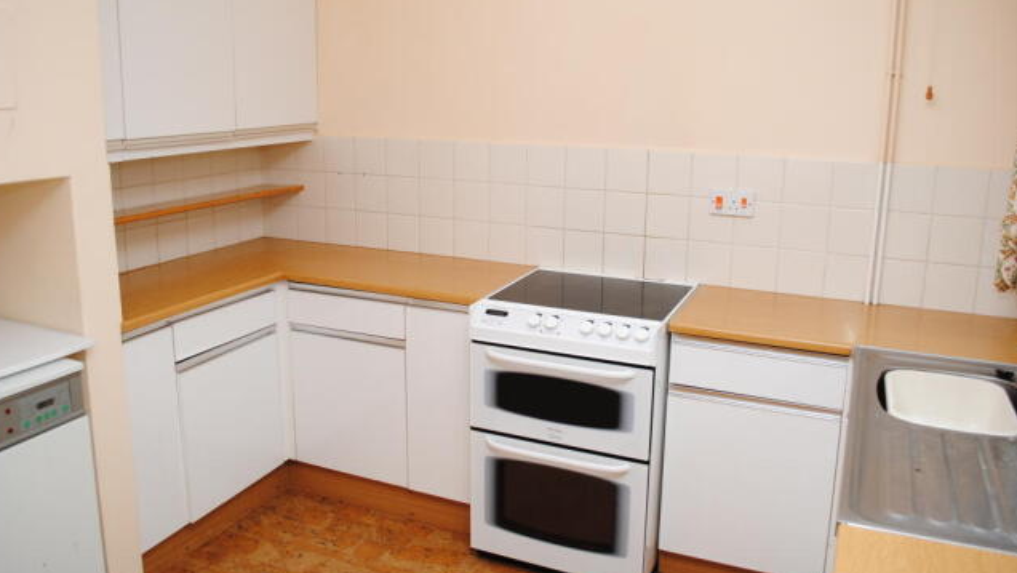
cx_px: 500
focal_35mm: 29
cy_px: 242
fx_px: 782
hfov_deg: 66.1
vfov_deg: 40.1
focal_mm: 18
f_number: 4
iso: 200
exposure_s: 1/60
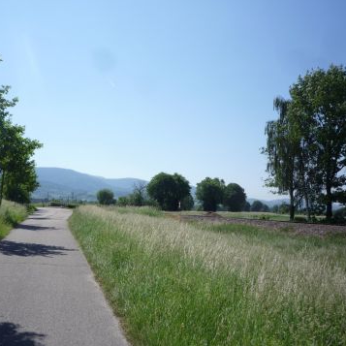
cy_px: 173
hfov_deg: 43.6
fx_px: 430
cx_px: 134
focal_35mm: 38
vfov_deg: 43.9
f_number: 5.6
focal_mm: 5.2
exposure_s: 1/500
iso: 100
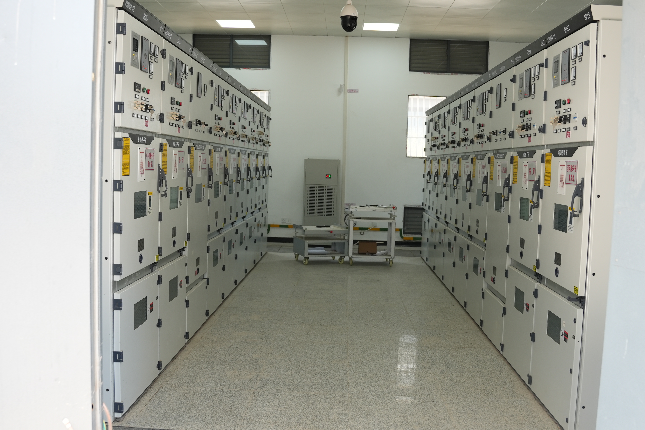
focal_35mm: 36
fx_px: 645
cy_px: 215
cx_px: 322
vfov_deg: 36.9
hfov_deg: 53.1
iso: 250
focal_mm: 24
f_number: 3.2
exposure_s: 1/125
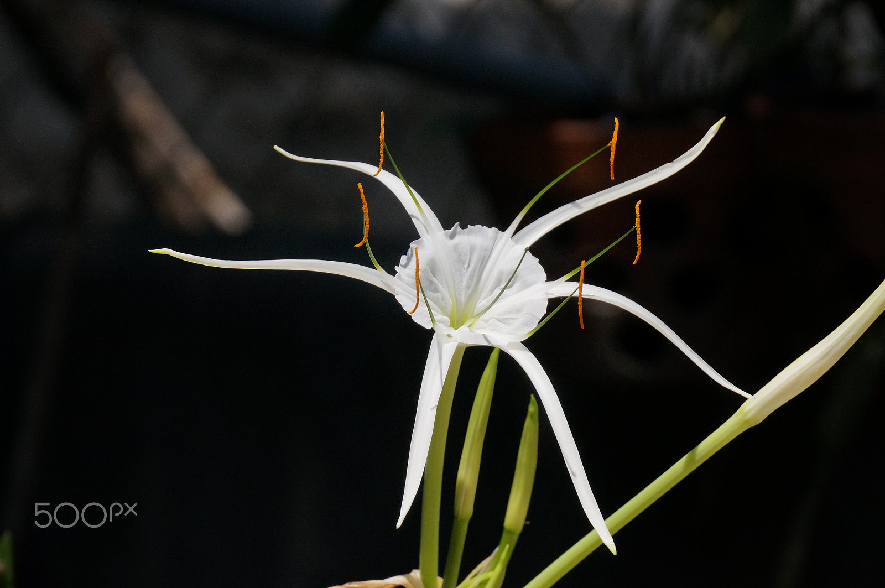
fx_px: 7735
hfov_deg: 6.5
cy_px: 294
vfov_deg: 4.4
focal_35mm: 315
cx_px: 442
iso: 800
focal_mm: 210
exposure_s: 1/3200
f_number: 10
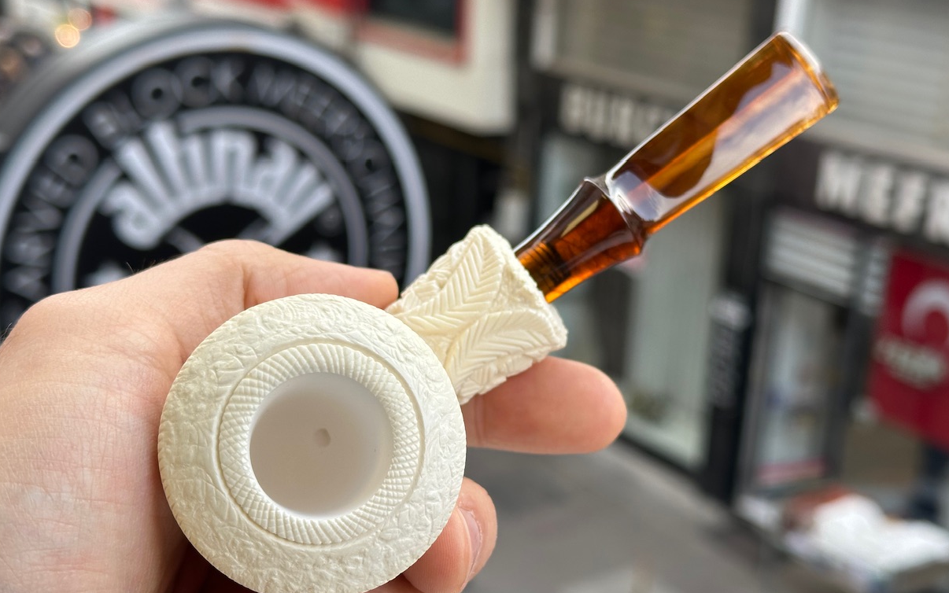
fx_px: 1397
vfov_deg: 24.0
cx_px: 489
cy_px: 319
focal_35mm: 54
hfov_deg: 37.5
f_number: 1.78
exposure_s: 1/315
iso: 64
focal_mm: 6.86
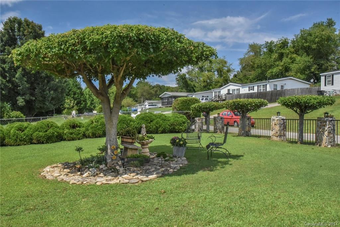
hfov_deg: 54.4
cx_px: 170
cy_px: 114
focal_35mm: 35
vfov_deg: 37.9
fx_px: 331
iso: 4000
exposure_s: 1/500
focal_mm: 35
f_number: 22
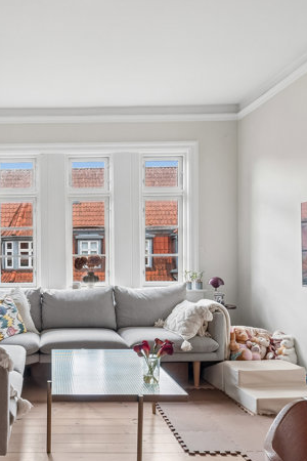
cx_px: 31
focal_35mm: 32
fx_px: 409
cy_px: 246
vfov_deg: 58.7
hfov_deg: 38.3
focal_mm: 12
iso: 400
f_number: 10
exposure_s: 1/40
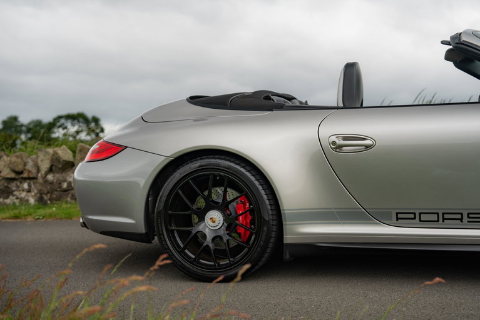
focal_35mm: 50
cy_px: 160
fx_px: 667
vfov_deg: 27.0
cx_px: 240
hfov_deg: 39.6
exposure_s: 1/250
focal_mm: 50
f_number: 2.8
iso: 100
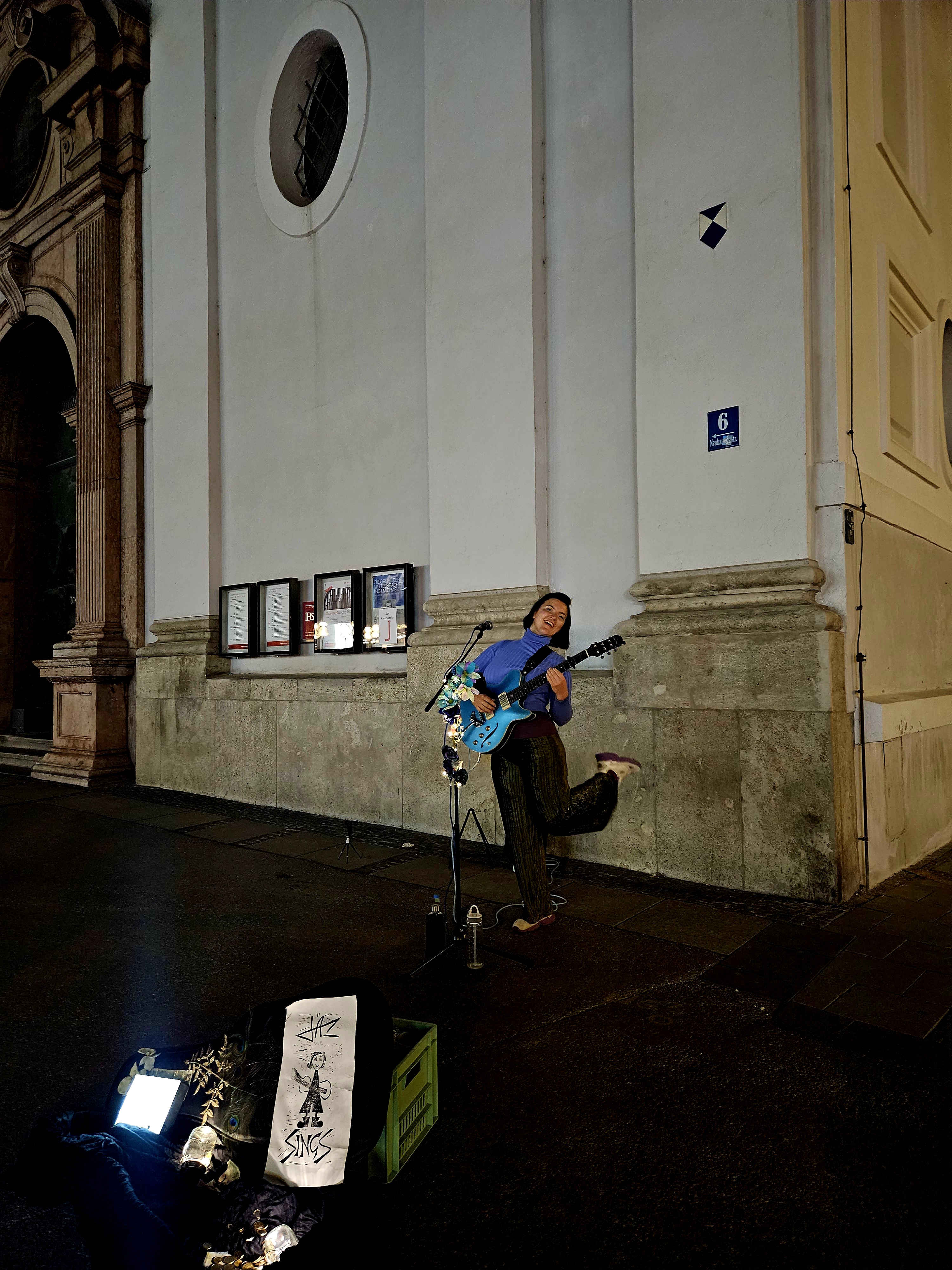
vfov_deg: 73.9
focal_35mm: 23
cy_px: 635
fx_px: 843
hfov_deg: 58.9
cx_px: 476
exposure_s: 1/25
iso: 800
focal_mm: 5.4
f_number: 1.8
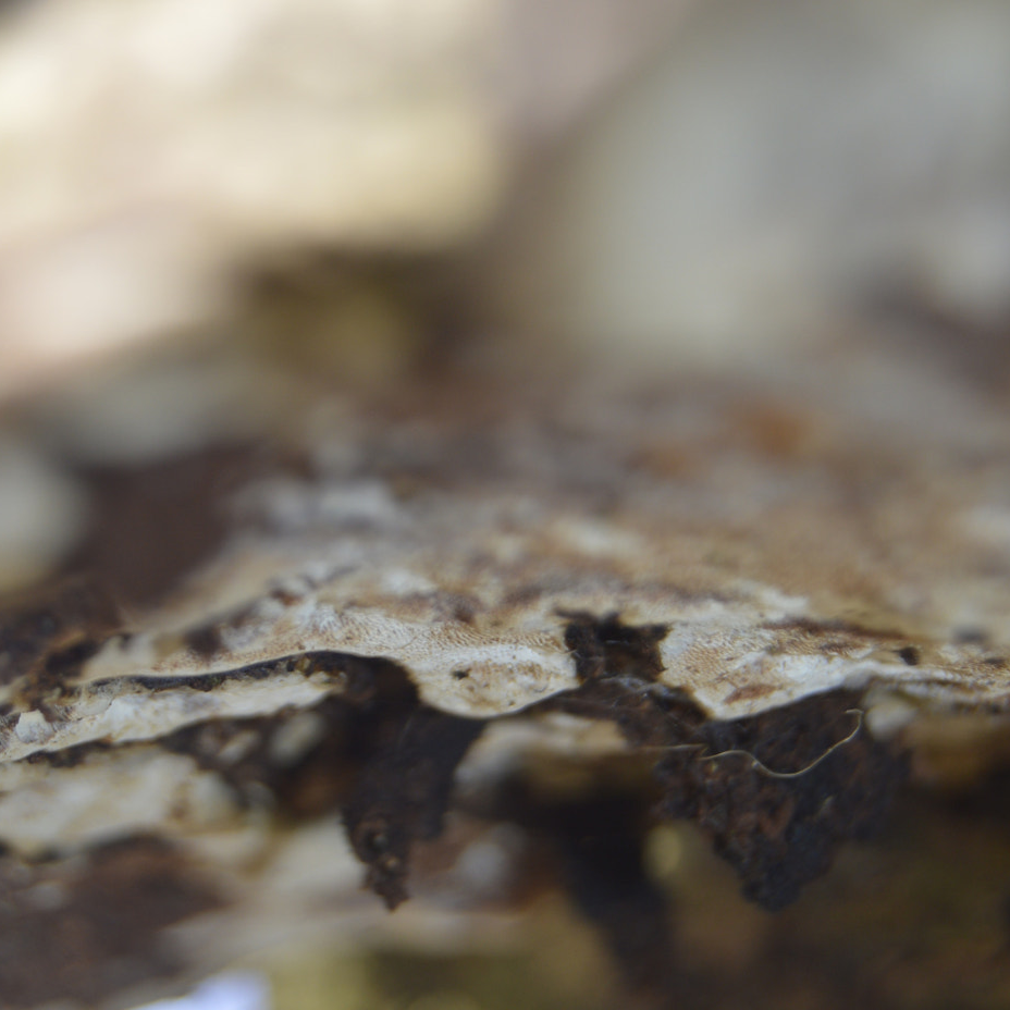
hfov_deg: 14.4
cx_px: 494
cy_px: 566
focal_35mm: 121
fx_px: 3985
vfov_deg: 14.4
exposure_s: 1/125
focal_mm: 55
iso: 180
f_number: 5.6
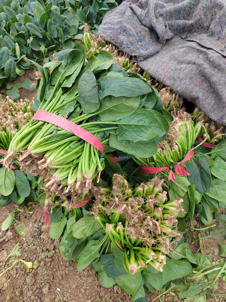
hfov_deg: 58.9
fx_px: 200
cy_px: 151
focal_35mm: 23
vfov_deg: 73.9
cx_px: 113
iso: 1222
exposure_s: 1/100
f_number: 1.9
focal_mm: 5.52
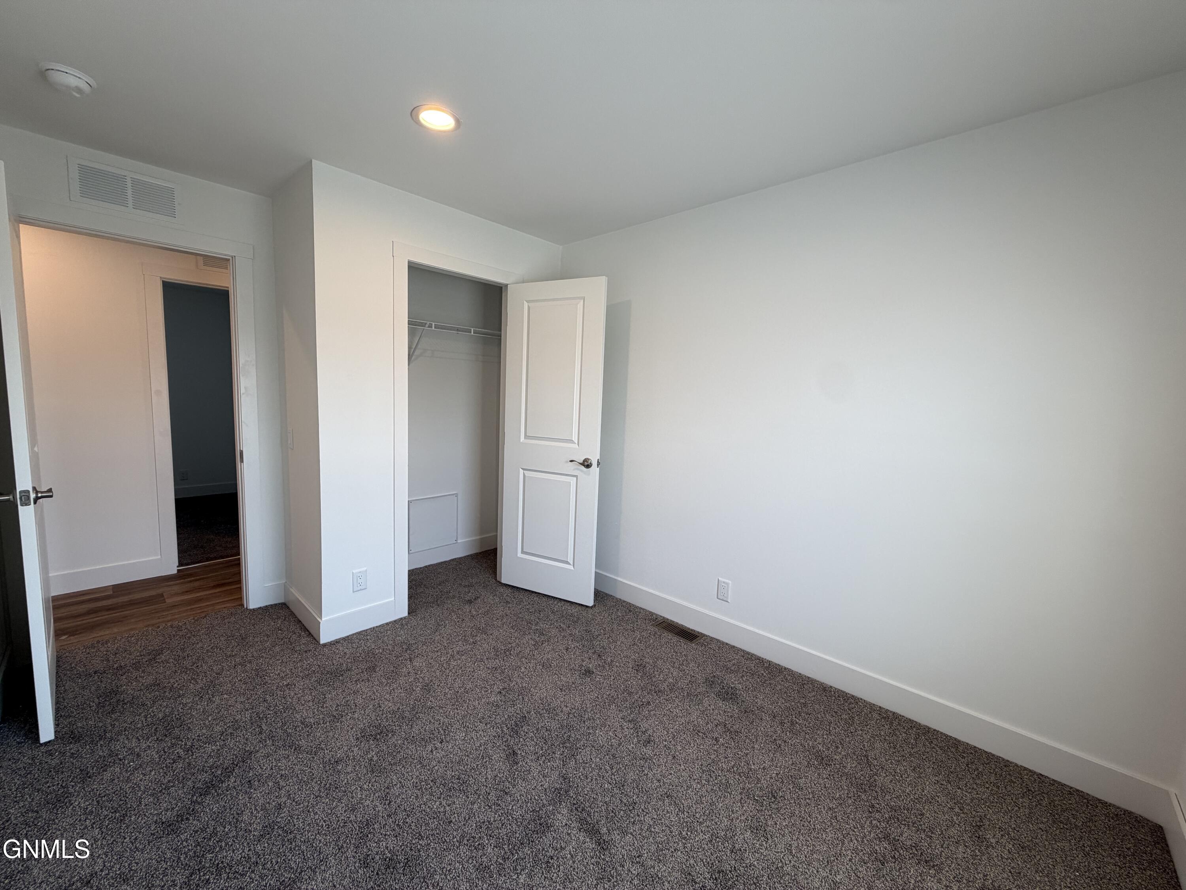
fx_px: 480
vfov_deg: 85.7
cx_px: 593
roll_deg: -1.6
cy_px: 445
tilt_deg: -6.5
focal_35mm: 14
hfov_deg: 102.1
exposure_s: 1/120
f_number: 2.2
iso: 64
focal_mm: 2.22
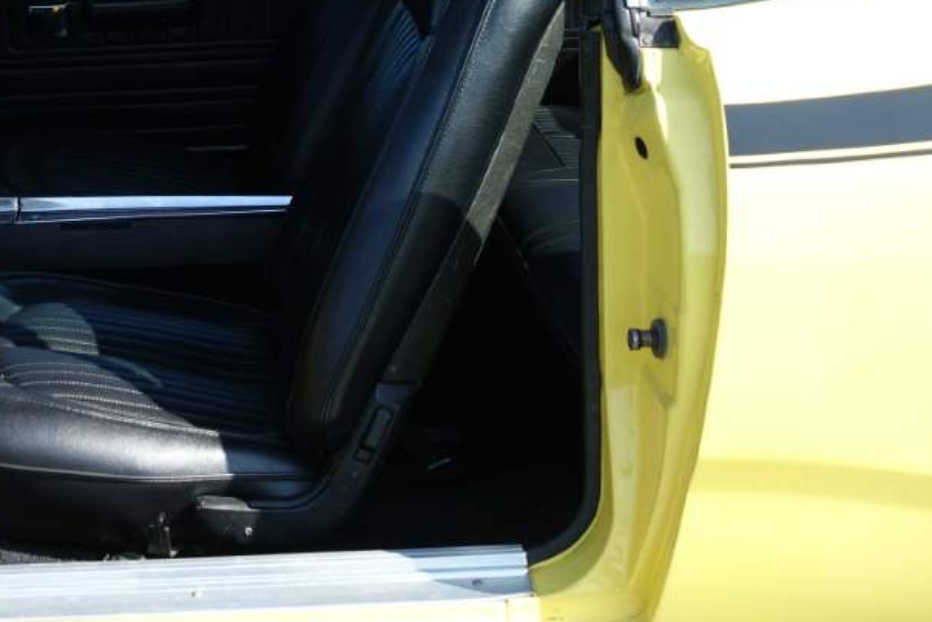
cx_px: 159
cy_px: 154
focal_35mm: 82
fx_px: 2123
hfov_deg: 24.3
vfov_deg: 16.6
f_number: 4
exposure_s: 1/320
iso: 125
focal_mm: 15.94
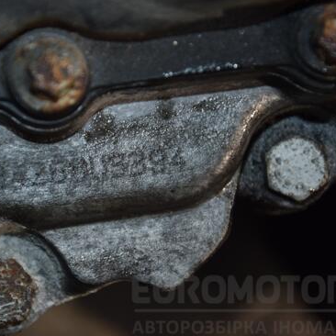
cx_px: 115
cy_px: 167
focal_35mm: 220
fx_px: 2413
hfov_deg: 8.0
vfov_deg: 8.0
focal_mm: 105
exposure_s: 1/60
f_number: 5.6
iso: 800
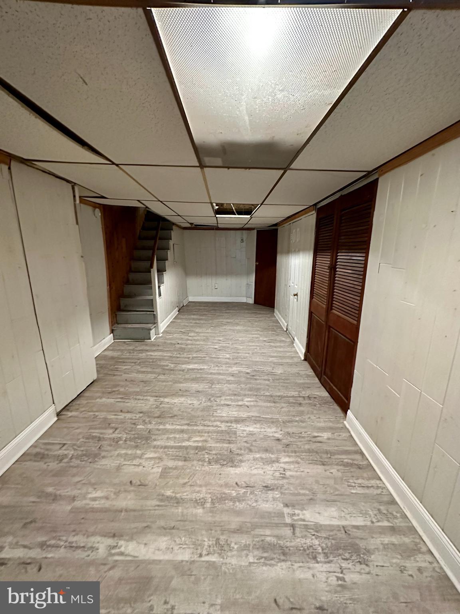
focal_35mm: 14
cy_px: 307
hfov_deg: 85.7
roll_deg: -0.5
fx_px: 248
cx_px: 230
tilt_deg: -13.0
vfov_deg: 102.1
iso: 1250
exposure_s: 1/60
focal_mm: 2.22
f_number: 2.2
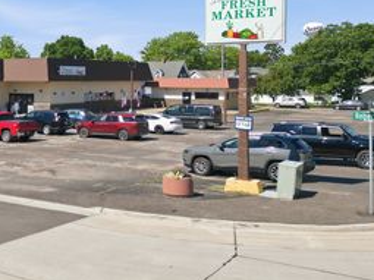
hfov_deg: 37.7
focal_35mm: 47
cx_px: 37
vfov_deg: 30.5
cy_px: 81
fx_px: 508
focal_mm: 6.7
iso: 120
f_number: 1.7
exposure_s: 1/400
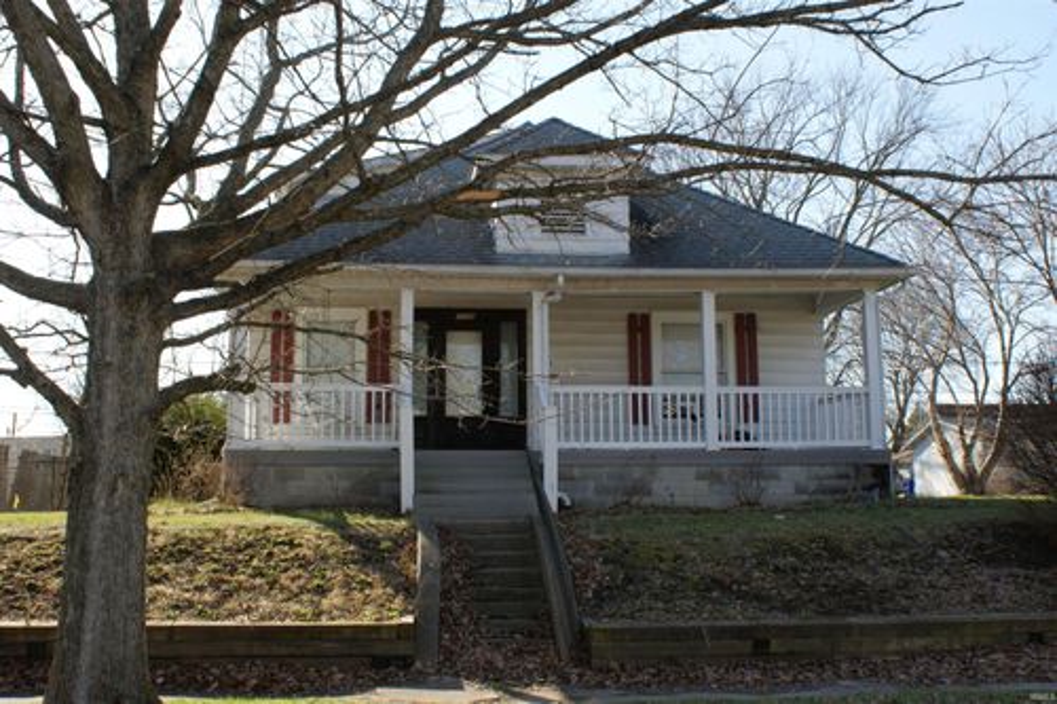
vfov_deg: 34.2
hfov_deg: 49.6
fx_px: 1145
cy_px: 352
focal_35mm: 39
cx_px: 528
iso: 100
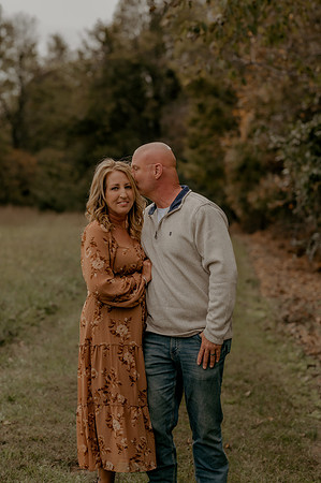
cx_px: 160
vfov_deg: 23.9
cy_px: 242
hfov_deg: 16.0
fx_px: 1139
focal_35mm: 85
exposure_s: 1/640
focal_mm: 85
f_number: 2.8
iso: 125
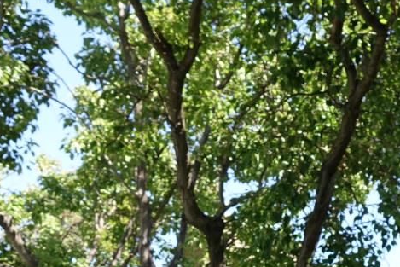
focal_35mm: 80
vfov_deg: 15.7
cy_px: 402
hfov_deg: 23.0
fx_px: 889
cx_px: 497
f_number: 3.2
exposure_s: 1/250
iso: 100
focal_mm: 9.02
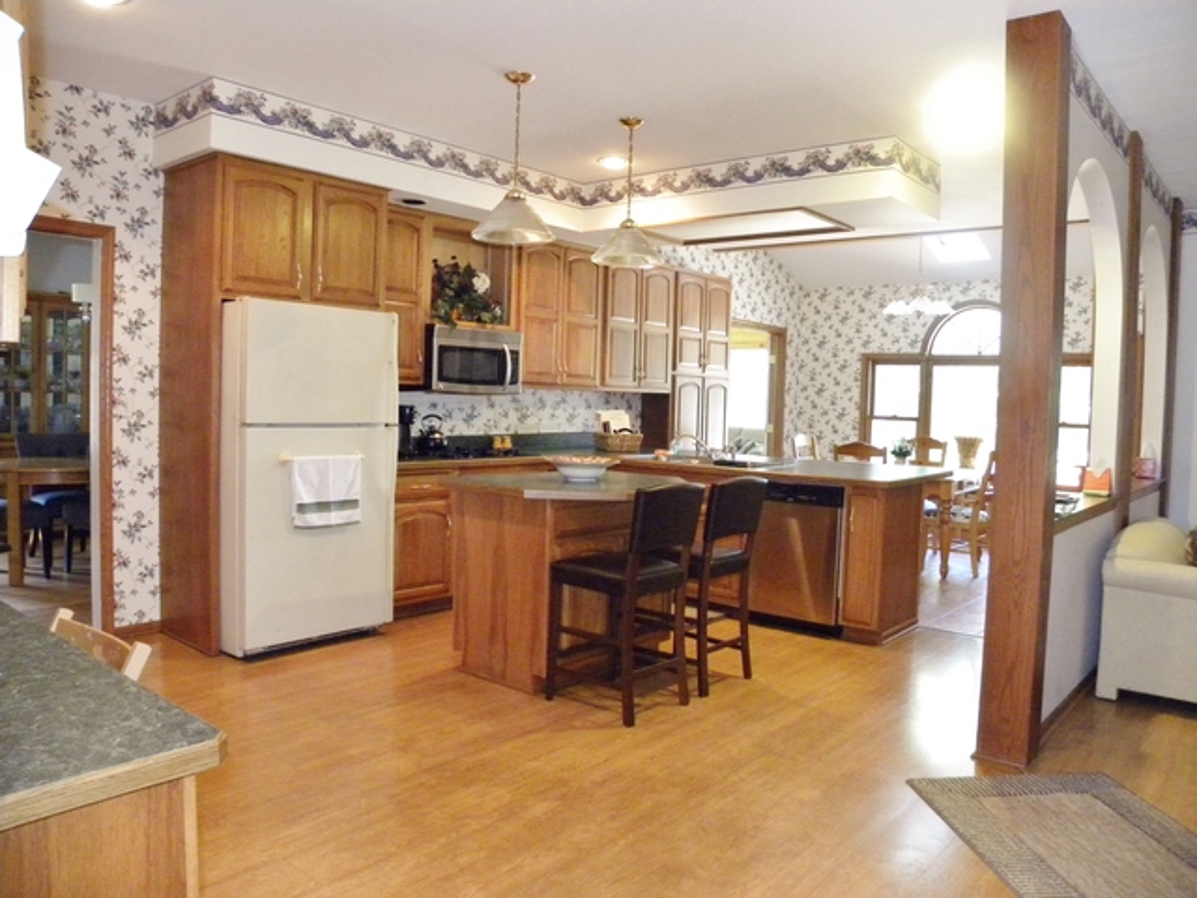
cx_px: 598
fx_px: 899
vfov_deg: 53.1
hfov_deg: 67.3
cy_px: 449
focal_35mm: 26
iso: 400
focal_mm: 4.6
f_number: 2.8
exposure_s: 1/30
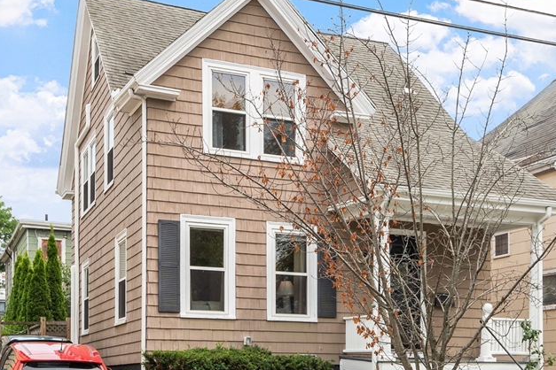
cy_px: 199
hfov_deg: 40.3
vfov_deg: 27.5
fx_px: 757
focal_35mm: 49
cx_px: 289
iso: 100
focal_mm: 20
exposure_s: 1/125
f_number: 8
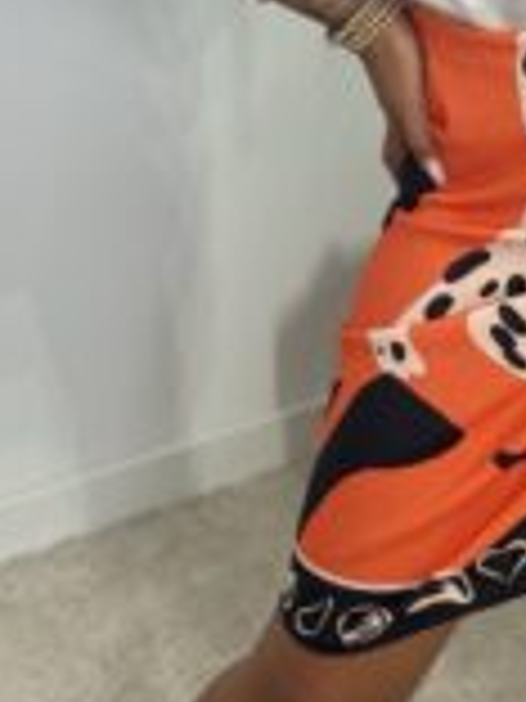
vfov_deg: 23.4
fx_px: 1560
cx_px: 513
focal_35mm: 77
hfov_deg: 18.7
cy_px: -117
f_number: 1.9
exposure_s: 1/74
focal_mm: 2.71
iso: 64
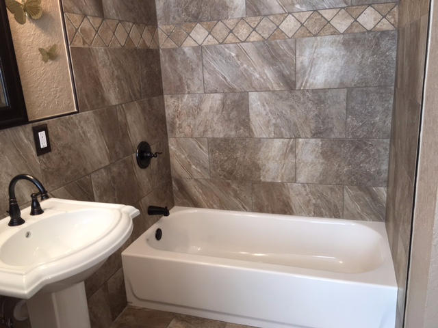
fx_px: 367
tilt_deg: -13.6
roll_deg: +3.2
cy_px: 164
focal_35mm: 29
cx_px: 219
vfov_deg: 48.2
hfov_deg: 61.7
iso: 32
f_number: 2.2
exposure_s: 1/30
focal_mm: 4.15
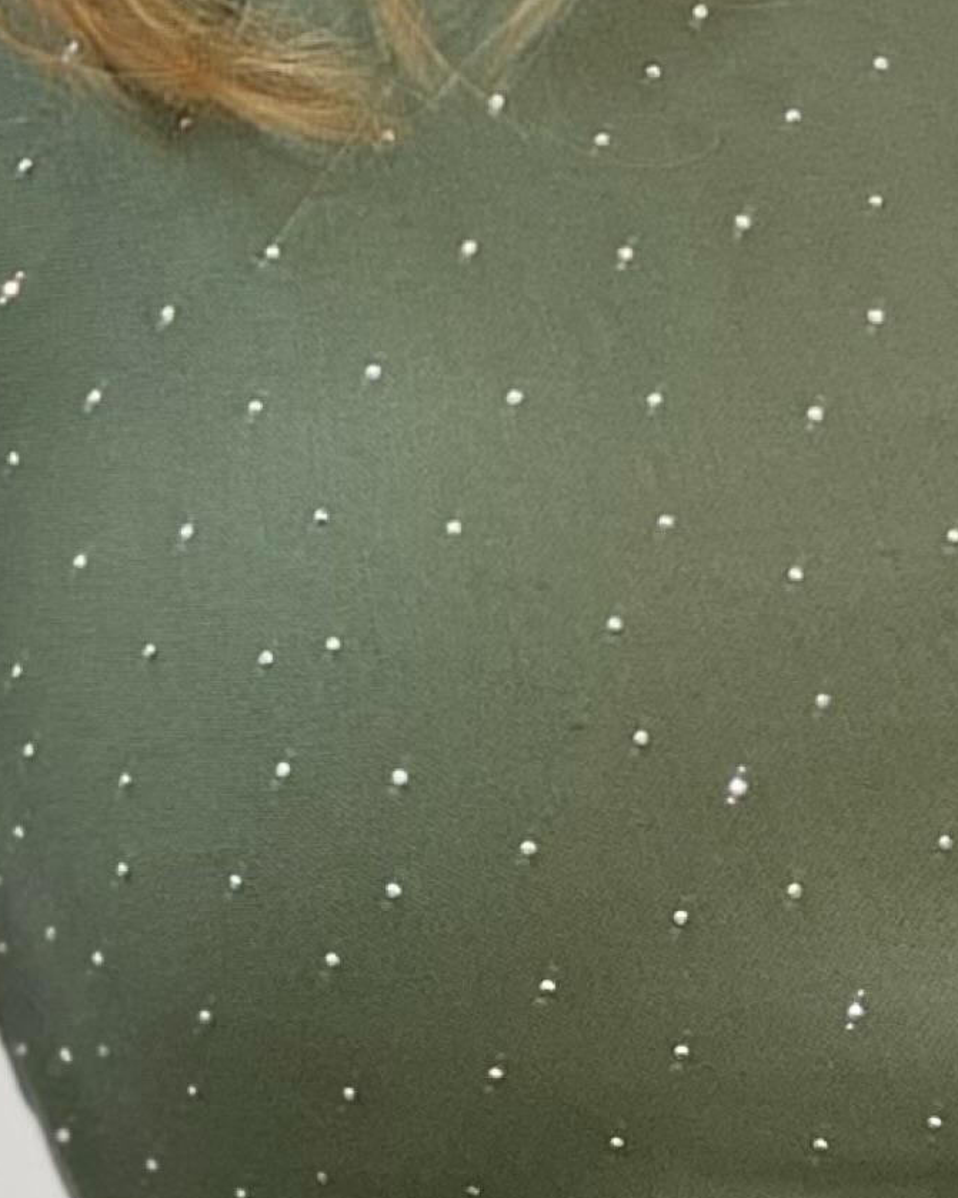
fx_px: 8649
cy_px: -654
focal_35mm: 244
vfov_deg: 7.8
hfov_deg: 6.3
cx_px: 861
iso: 100
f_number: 2
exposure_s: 1/100
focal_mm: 6
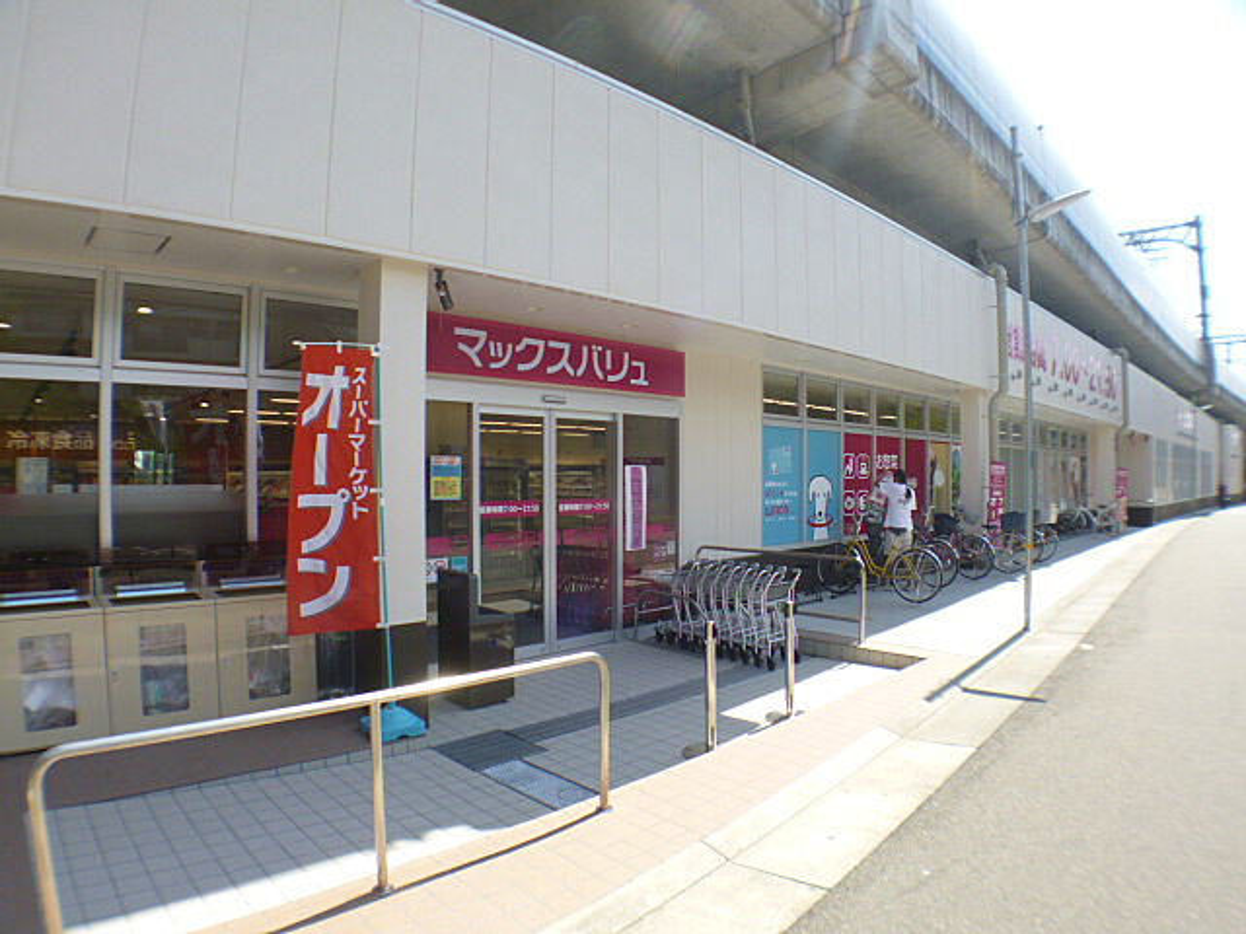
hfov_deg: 56.8
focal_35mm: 32
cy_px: 467
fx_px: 1152
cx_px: 623
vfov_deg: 44.2
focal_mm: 5.7
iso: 100
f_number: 2.9
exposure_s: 1/500
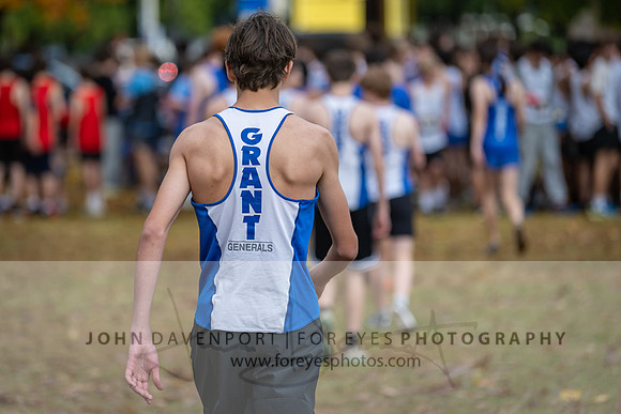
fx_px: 3568
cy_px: 195
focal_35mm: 207
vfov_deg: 6.6
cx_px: 243
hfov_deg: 9.9
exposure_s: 1/800
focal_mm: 170
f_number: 2.8
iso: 200
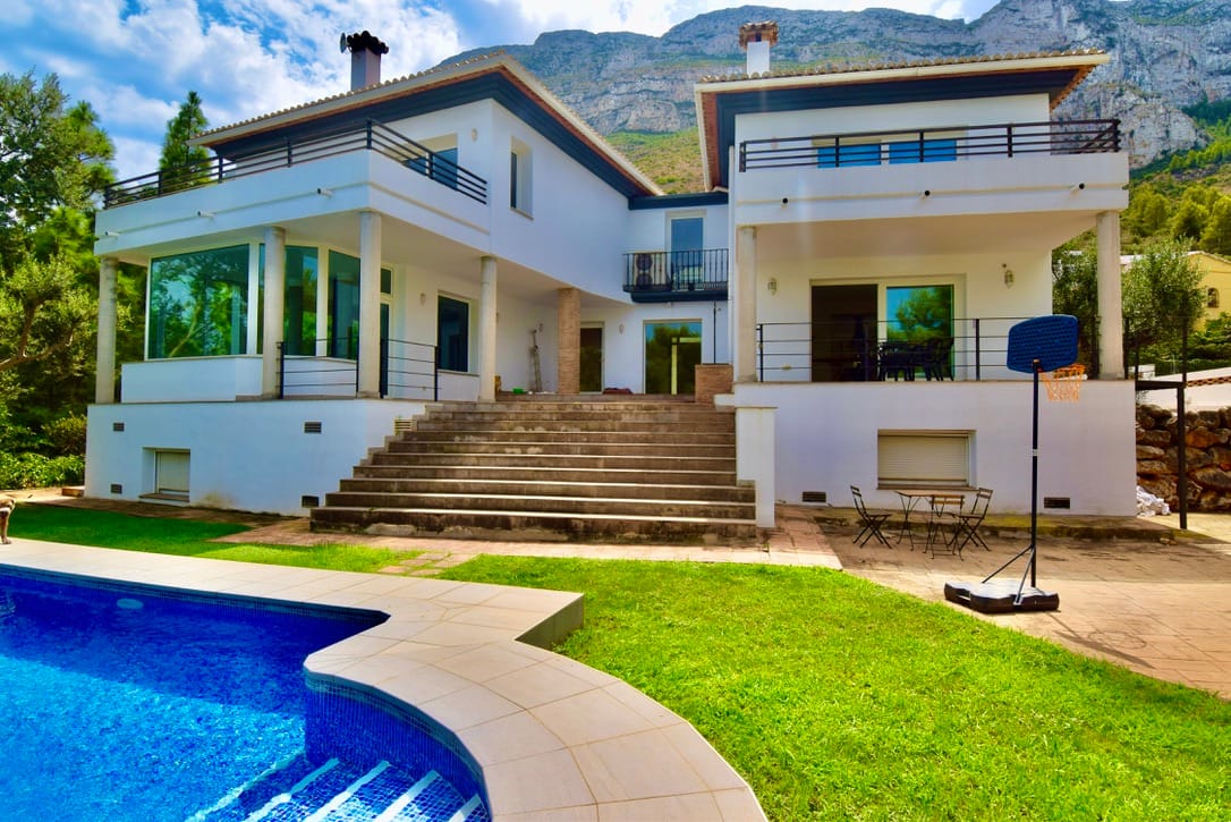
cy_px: 411
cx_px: 616
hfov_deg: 90.0
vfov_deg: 67.4
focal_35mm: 18
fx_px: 616
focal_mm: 12
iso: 200
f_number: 10
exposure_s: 1/400
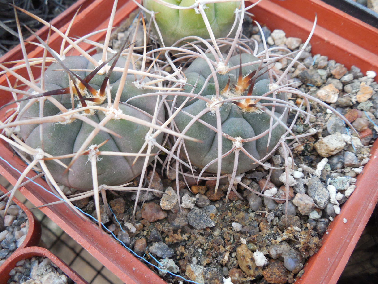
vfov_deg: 45.4
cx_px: 189
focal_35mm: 31
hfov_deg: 58.4
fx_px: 339
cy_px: 142
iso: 280
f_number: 3.6
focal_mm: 5.6
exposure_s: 1/30
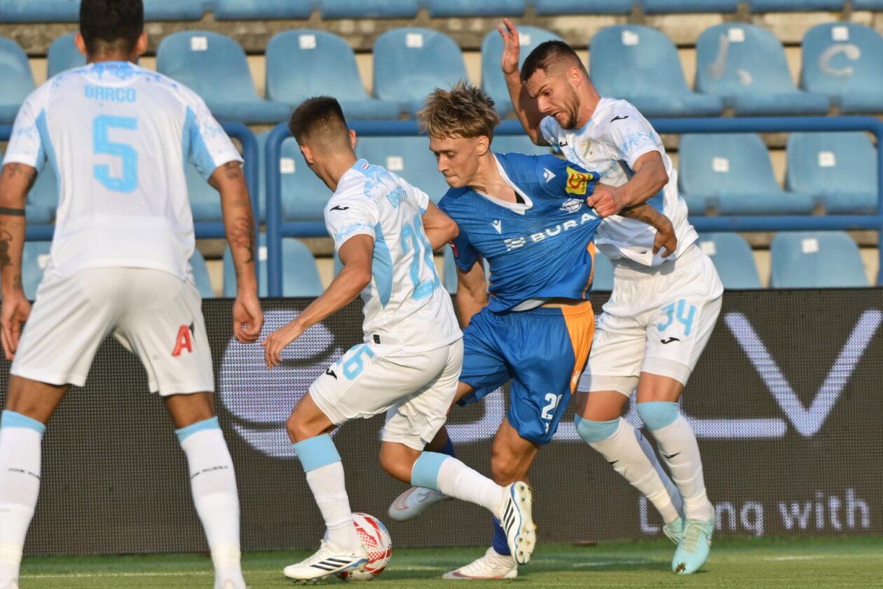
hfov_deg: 4.2
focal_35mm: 495
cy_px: 294
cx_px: 442
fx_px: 12140
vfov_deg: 2.8
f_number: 5
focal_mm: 330
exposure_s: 1/1250
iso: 180
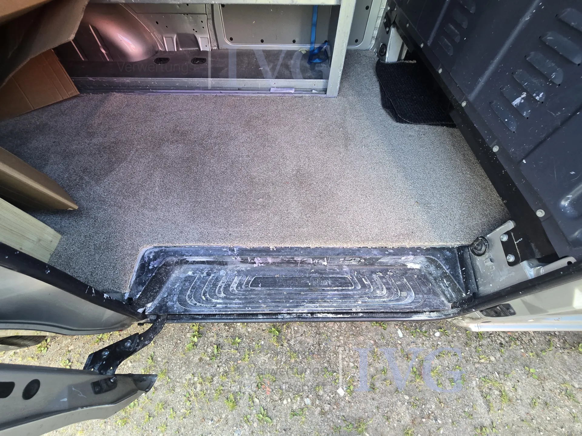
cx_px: 291
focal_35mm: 13
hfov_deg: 106.2
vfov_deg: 89.9
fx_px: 219
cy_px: 218
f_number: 2.2
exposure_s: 1/100
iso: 80
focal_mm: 2.2
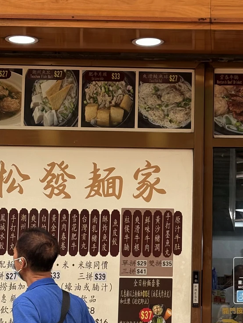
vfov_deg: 19.2
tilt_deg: +7.5
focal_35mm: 102
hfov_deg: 14.4
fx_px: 954
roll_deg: +1.4
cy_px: 180
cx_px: 213
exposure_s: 1/630
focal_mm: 5.96
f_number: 1.6
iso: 32
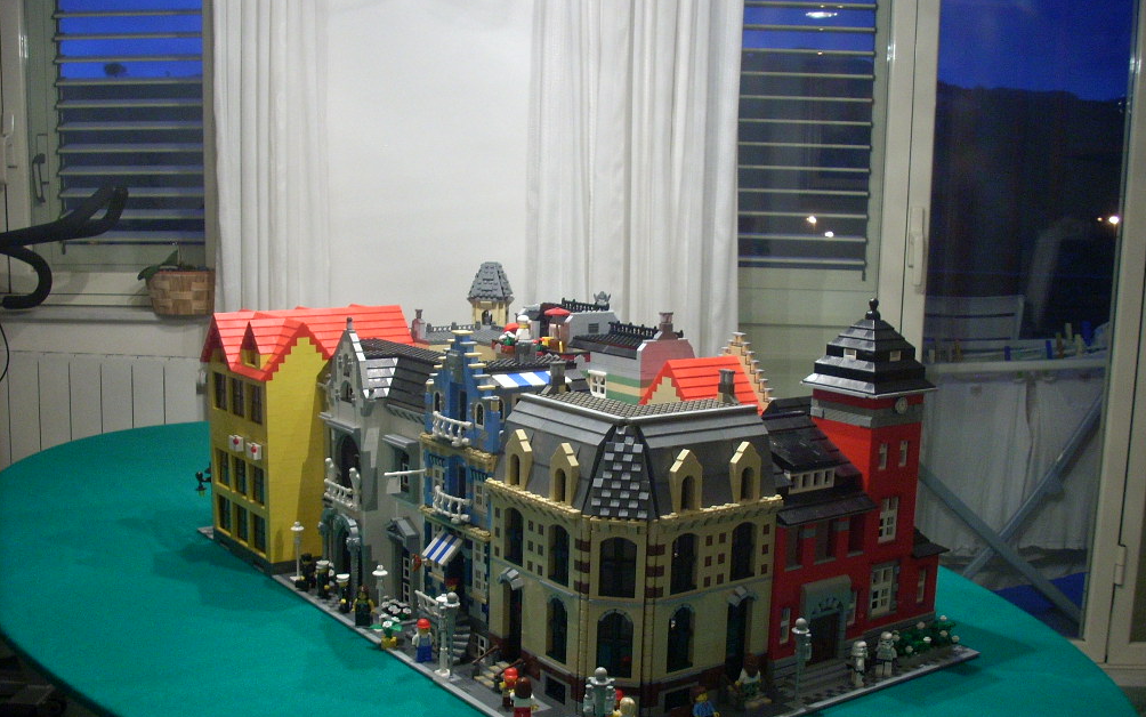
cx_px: 580
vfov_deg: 32.0
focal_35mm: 40
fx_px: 1250
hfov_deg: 49.3
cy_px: 410
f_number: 2.8
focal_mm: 6.2
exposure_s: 1/8.7
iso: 200
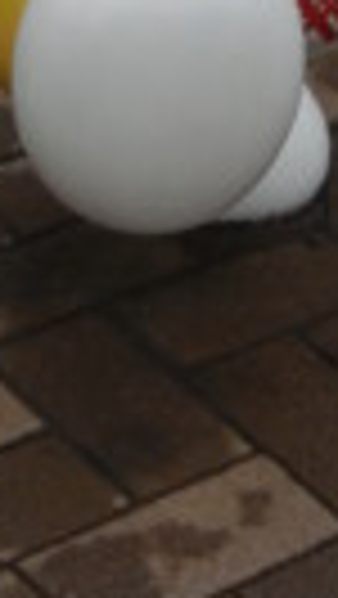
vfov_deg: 11.1
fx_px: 2942
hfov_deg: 6.6
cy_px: -333
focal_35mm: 185
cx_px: 237
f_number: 4.2
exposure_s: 1/500
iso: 125
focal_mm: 8.1
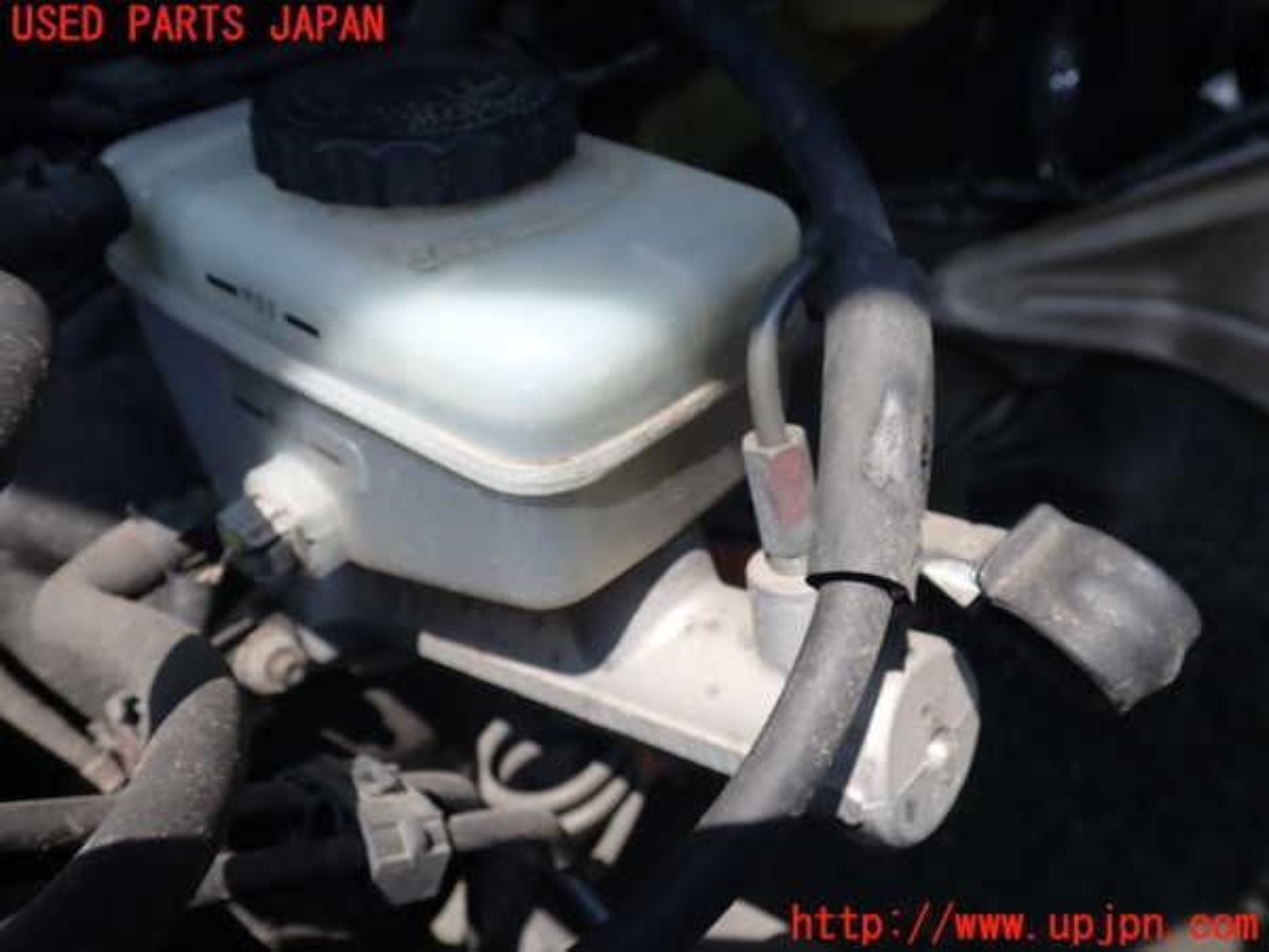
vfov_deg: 46.8
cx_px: 634
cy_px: 476
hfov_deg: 60.0
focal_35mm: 30
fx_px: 1100
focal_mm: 5.4
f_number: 3.2
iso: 100
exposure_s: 1/500
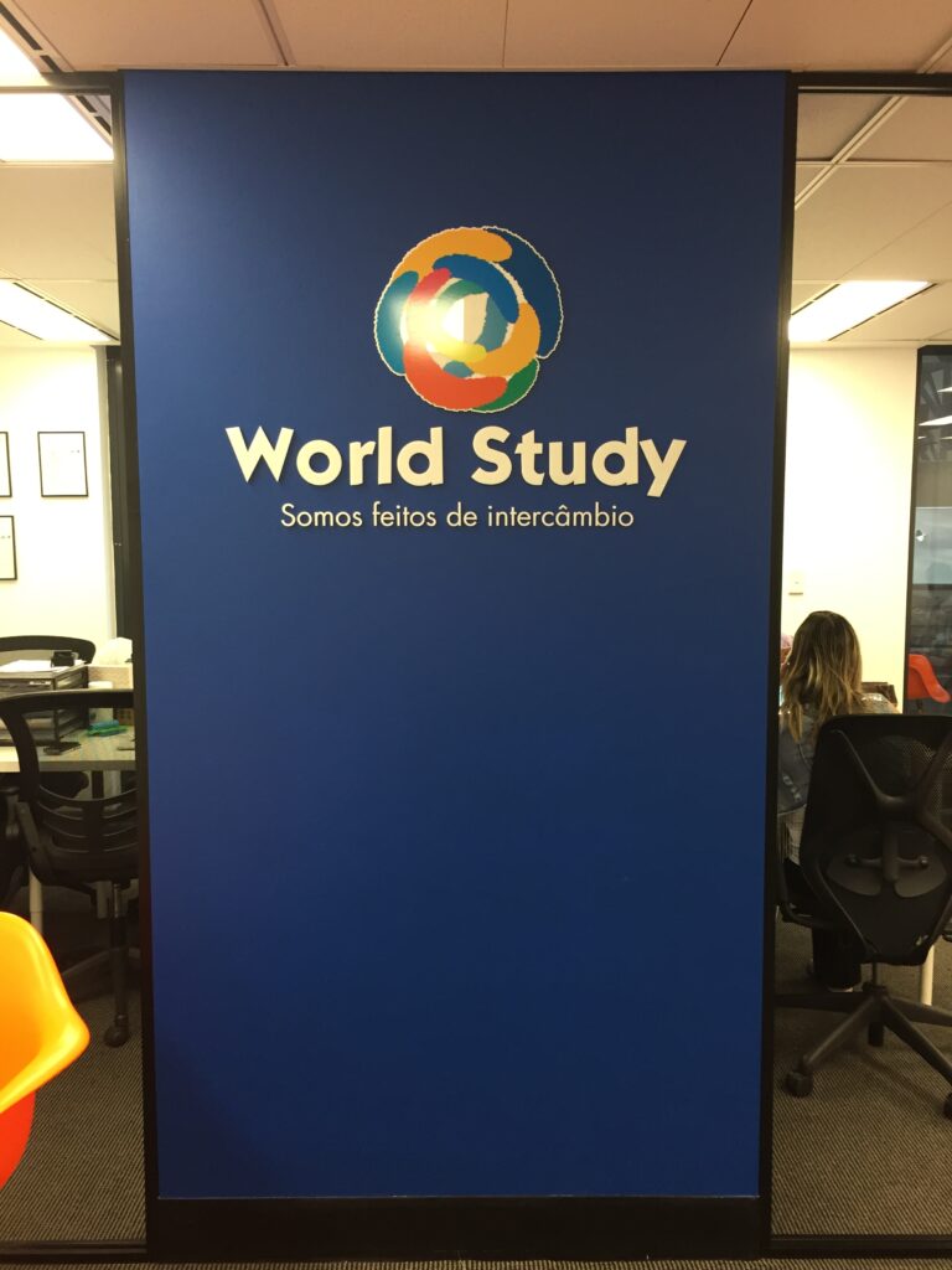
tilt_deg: -4.9
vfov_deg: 61.7
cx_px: 476
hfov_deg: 48.2
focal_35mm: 29
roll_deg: -0.2
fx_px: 1063
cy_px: 635
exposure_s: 1/33
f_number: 2.2
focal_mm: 4.15
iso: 125
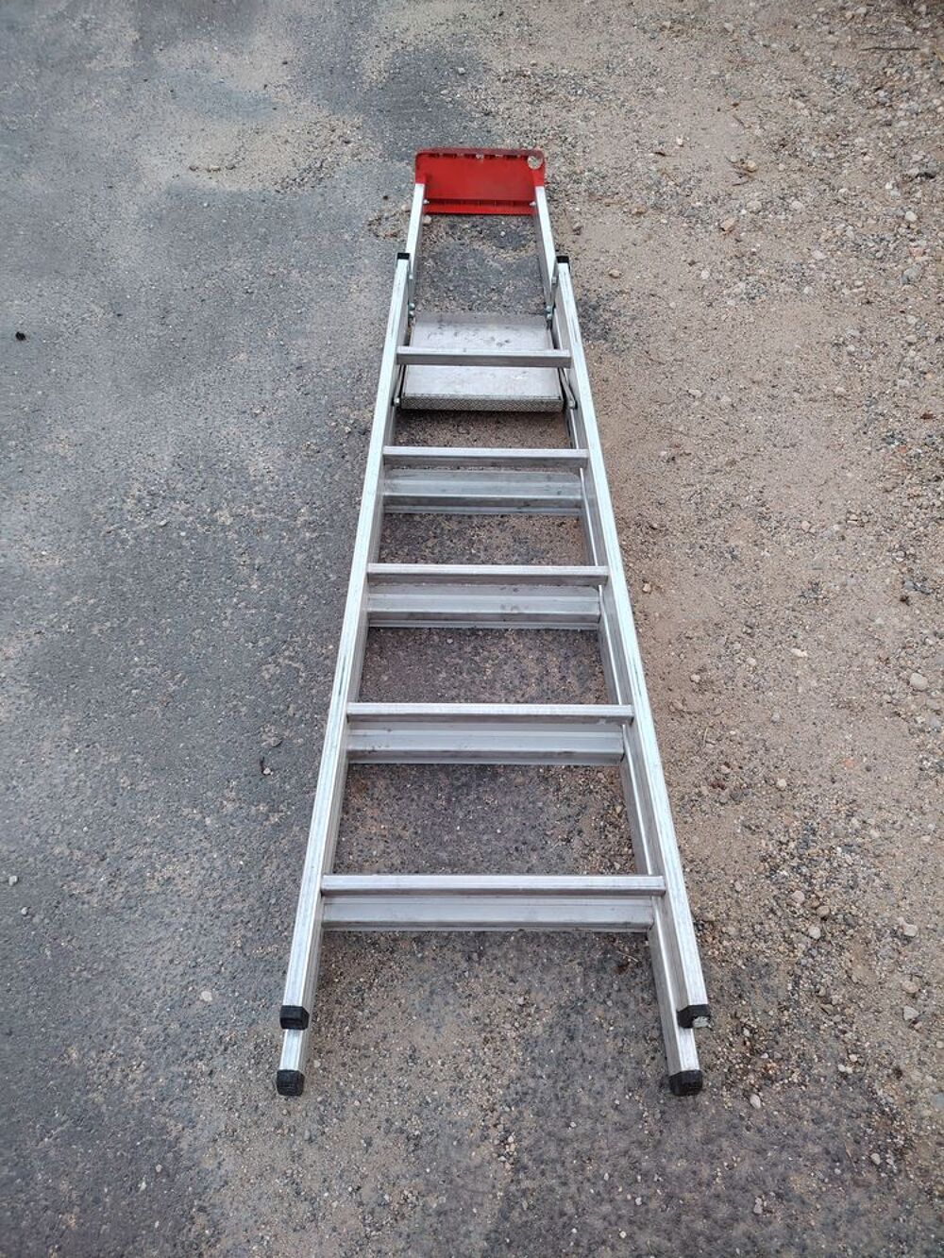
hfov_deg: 56.8
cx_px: 472
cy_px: 629
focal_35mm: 24
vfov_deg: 71.6
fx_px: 873
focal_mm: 5.25
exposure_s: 1/25
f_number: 1.75
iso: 1484
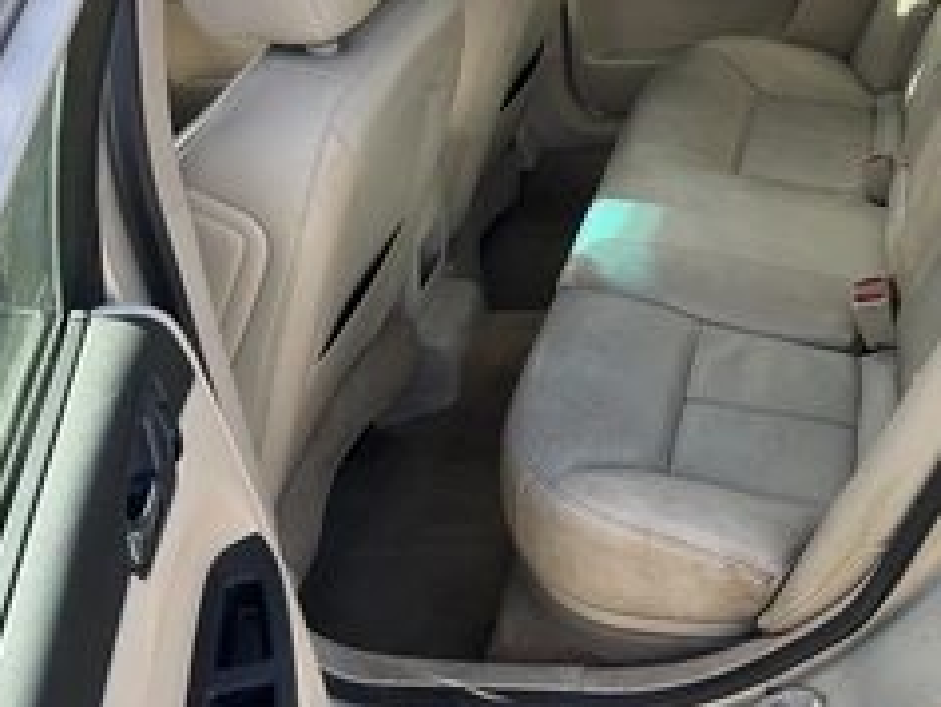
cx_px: 655
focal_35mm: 49
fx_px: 1333
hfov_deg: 38.3
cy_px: 326
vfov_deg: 29.7
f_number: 1.8
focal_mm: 3
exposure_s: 1/247
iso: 25
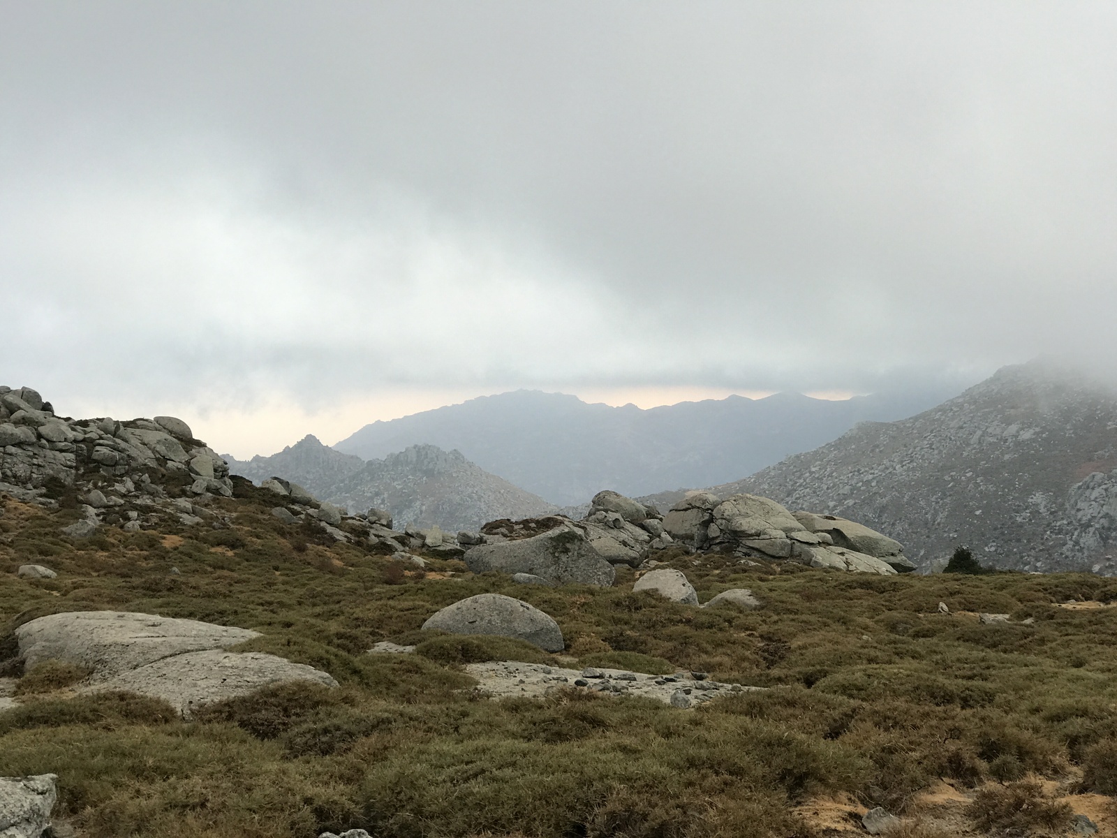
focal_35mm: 57
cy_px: 419
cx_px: 558
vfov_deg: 25.7
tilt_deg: -2.8
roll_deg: +2.5
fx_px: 1839
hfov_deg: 33.8
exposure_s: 1/50
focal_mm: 6.6
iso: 20
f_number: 2.8
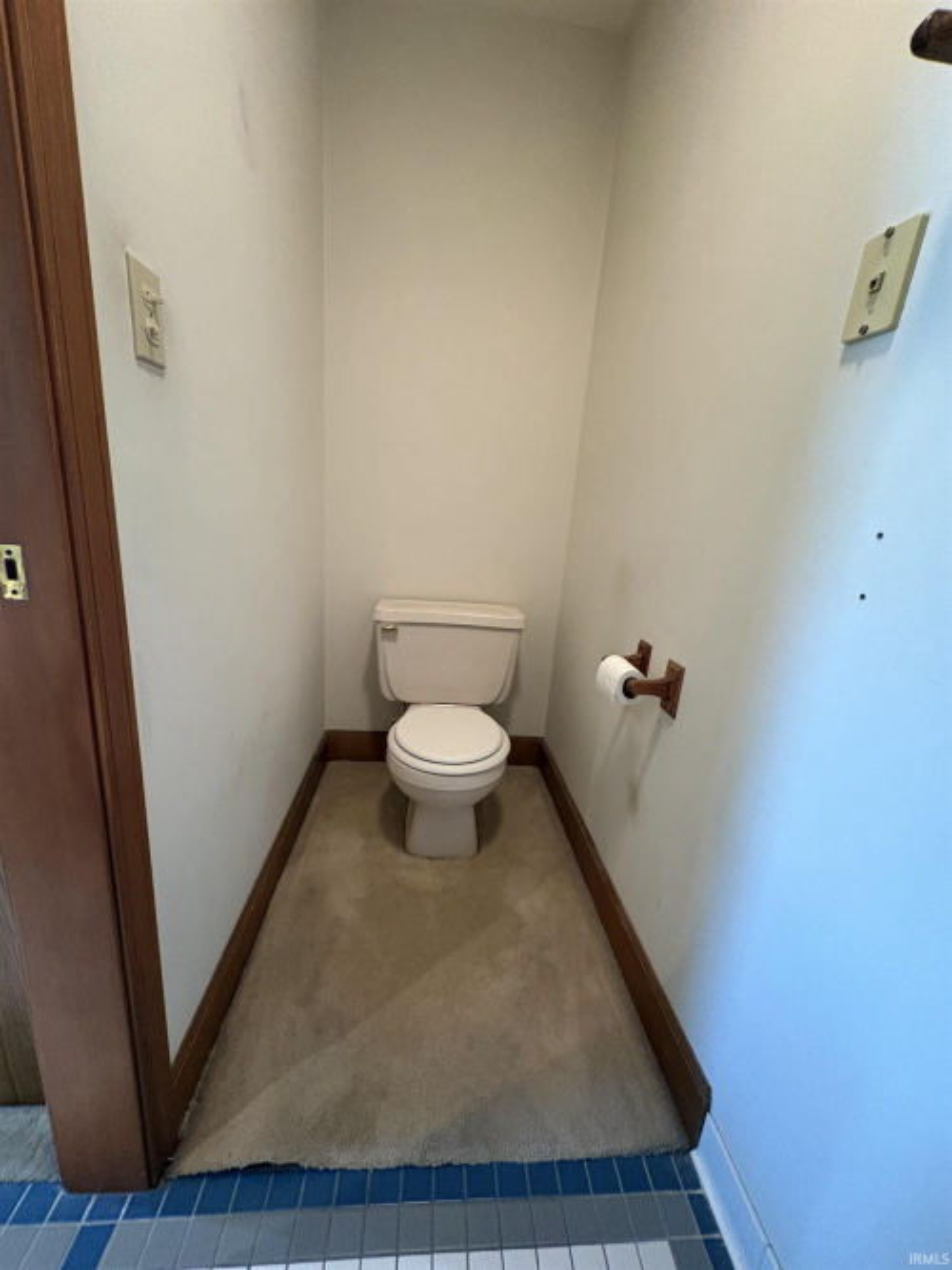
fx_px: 514
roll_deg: -4.7
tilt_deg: -14.0
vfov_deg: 102.1
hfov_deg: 85.7
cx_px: 476
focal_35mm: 14
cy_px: 635
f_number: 2.2
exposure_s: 1/40
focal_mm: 2.22
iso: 800
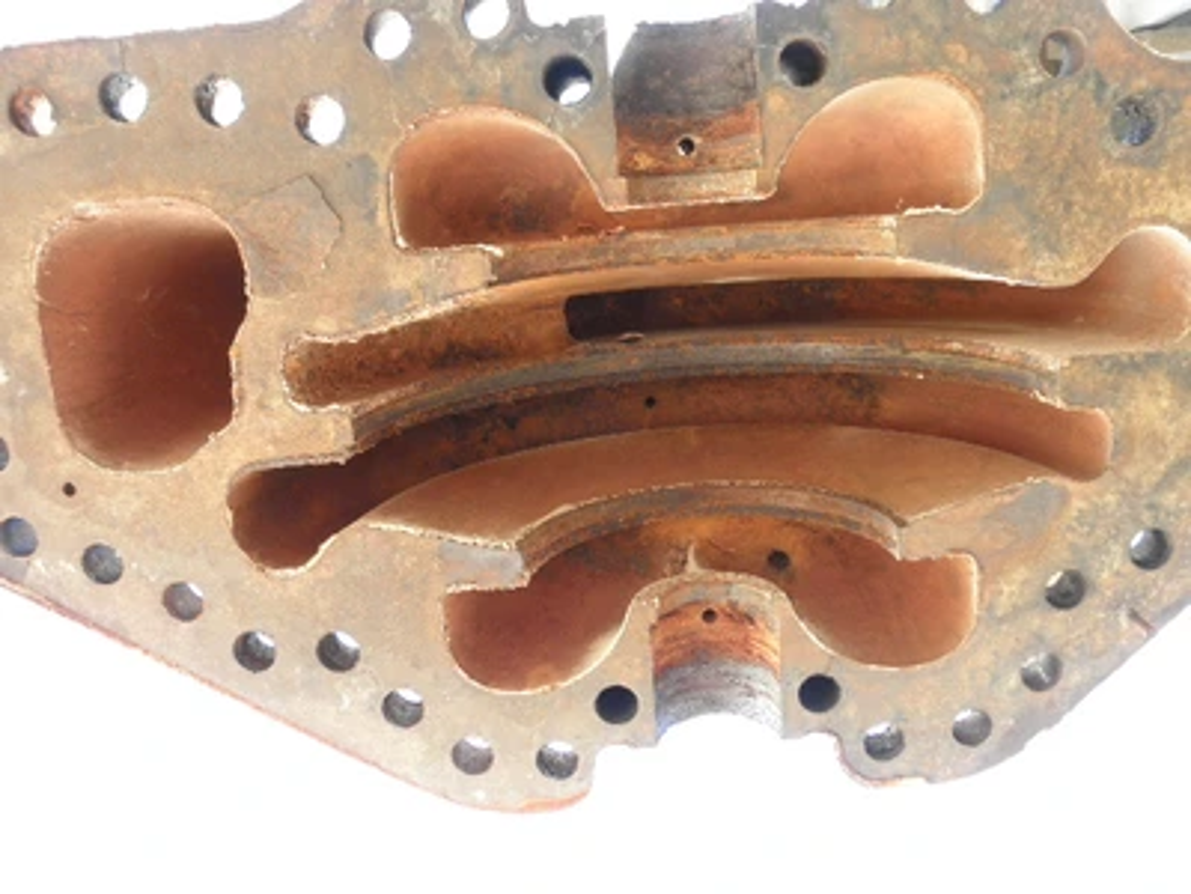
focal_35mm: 28
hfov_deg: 63.4
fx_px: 963
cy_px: 447
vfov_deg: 49.7
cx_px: 596
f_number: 3
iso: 64
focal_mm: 5
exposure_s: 1/30
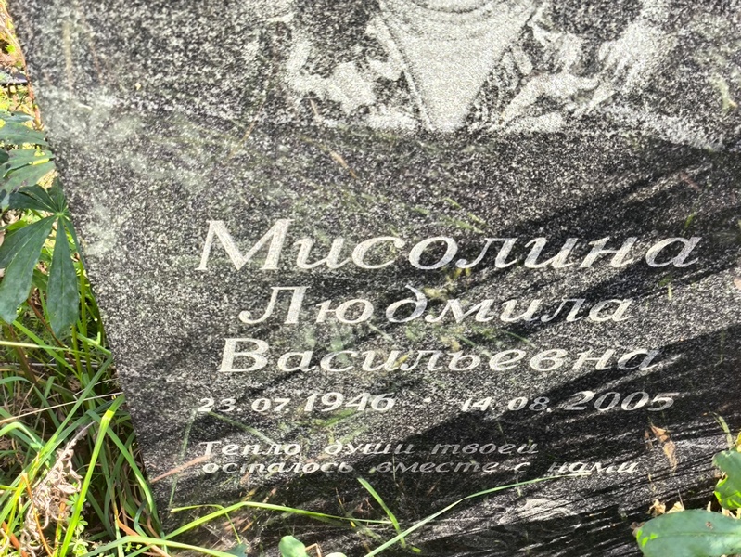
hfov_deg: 38.2
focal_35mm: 50
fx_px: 1071
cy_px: 278
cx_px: 370
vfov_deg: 29.1
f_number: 1.7
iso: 50
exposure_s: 1/120
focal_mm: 4.71
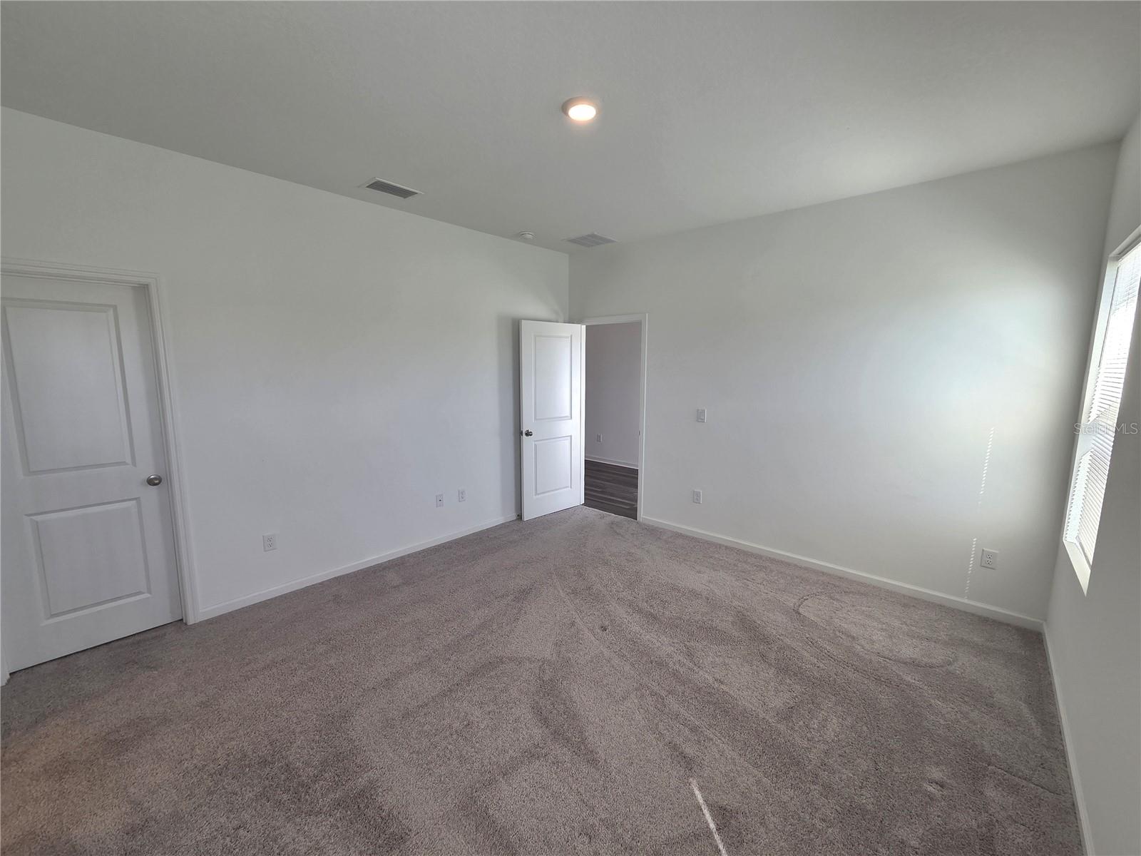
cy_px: 428
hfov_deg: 106.2
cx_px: 570
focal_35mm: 13
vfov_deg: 89.9
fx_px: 429
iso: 50
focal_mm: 2.2
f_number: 2.2
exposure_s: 1/120
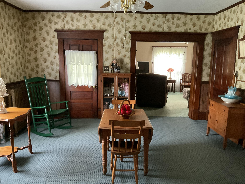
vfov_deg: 48.2
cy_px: 92
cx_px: 122
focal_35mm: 29
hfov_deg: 61.7
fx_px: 205
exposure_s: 1/30
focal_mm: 3
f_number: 1.8
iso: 400
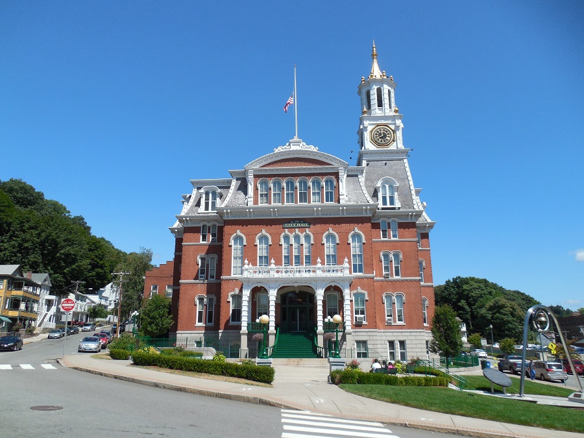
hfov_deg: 69.4
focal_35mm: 25
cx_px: 292
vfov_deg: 54.9
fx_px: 422
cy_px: 219
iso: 125
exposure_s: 1/1600
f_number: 3.3
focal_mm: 4.5
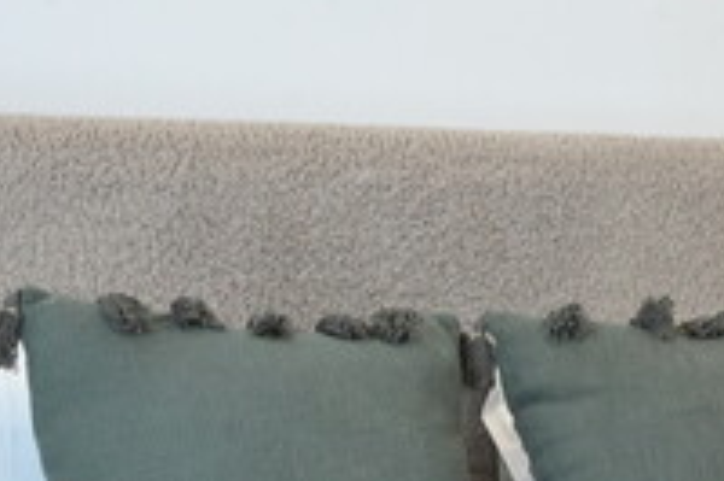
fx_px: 2472
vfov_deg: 11.1
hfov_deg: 15.6
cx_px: 1006
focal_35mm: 123
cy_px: 118
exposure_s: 1/4
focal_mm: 24
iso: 320
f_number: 16
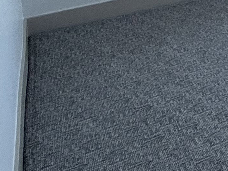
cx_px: 473
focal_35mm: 80
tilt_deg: -6.8
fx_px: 527
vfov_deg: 15.7
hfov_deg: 17.0
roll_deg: +0.2
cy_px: -138
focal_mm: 2.22
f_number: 2.2
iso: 125
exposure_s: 1/99
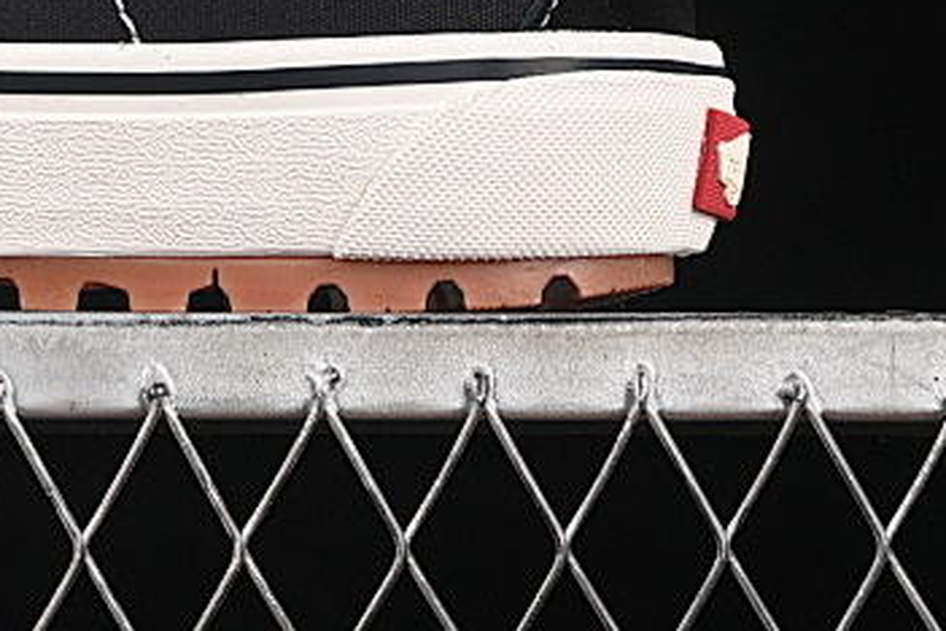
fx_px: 6070
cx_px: -135
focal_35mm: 231
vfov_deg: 5.9
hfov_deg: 8.8
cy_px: -294
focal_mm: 50
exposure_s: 1/60
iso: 160
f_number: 6.3
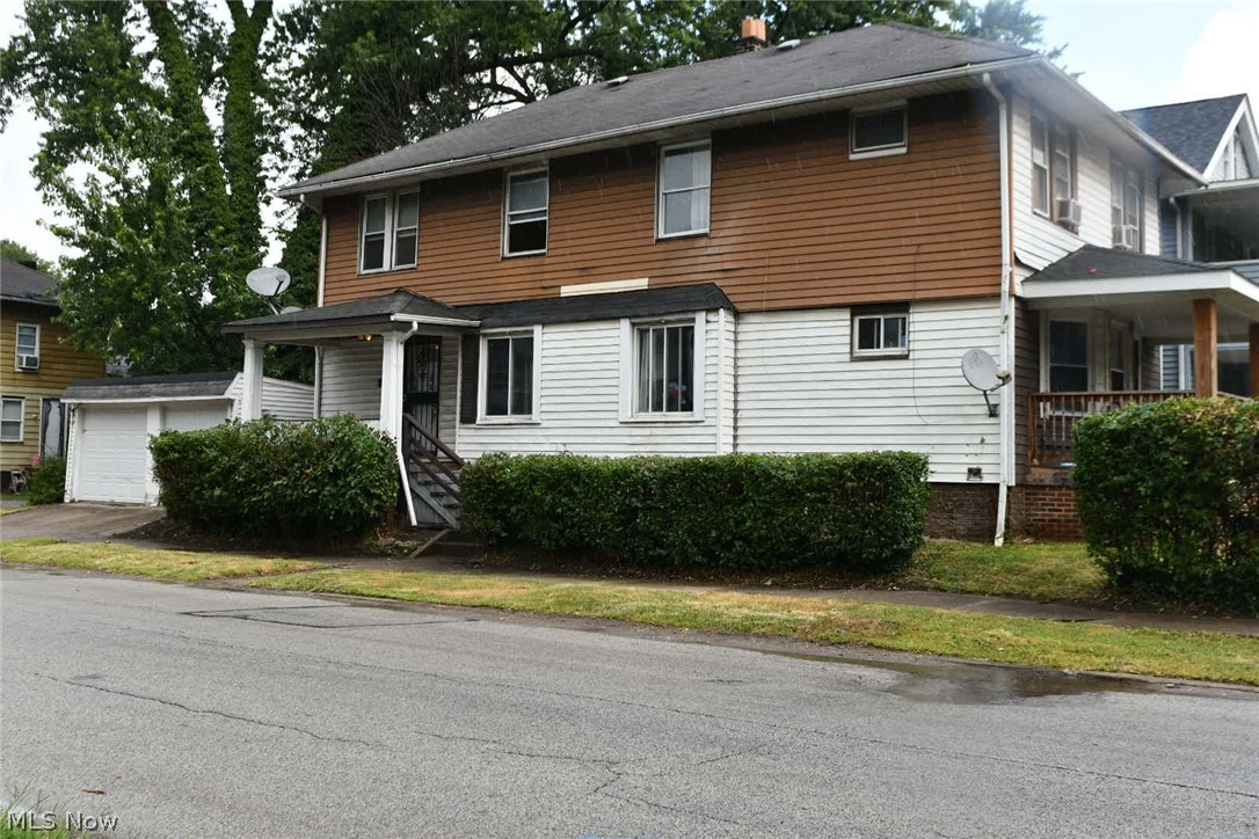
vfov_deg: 36.9
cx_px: 630
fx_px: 1259
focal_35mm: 36
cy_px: 420
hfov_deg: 53.1
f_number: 5.6
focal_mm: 24
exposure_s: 1/250
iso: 200
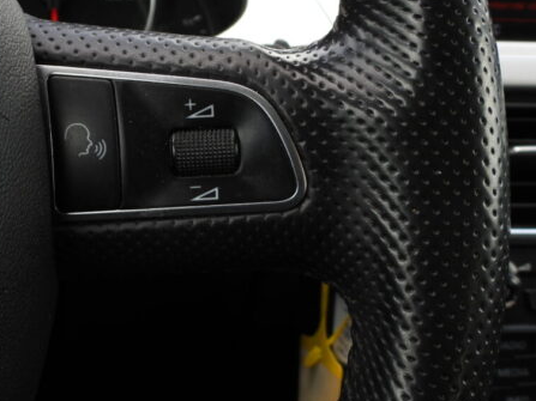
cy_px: 162
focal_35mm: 51
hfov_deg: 37.3
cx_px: 198
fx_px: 789
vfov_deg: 28.5
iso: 100
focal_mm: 5.8
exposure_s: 1/160
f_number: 3.2
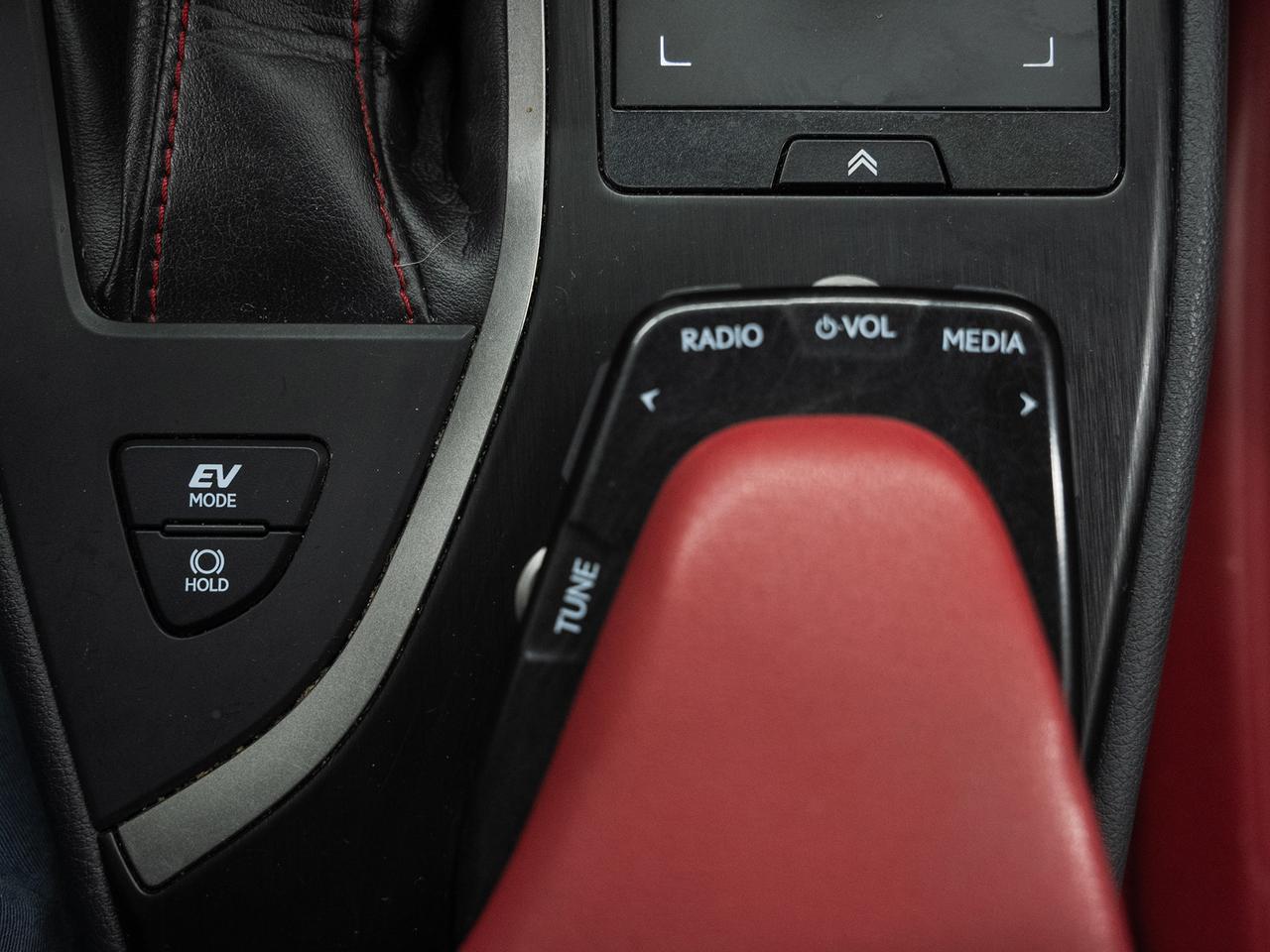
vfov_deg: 40.4
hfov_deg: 52.3
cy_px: 476
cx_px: 635
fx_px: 1294
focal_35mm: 35
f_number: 4
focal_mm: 32.6
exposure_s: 1/40
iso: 1000
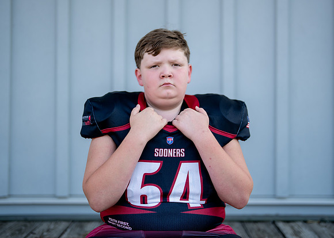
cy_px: 106
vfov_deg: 24.1
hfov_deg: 33.3
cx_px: 178
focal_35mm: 59
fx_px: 559
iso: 100
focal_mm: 50
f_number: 1.2
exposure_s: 1/2000
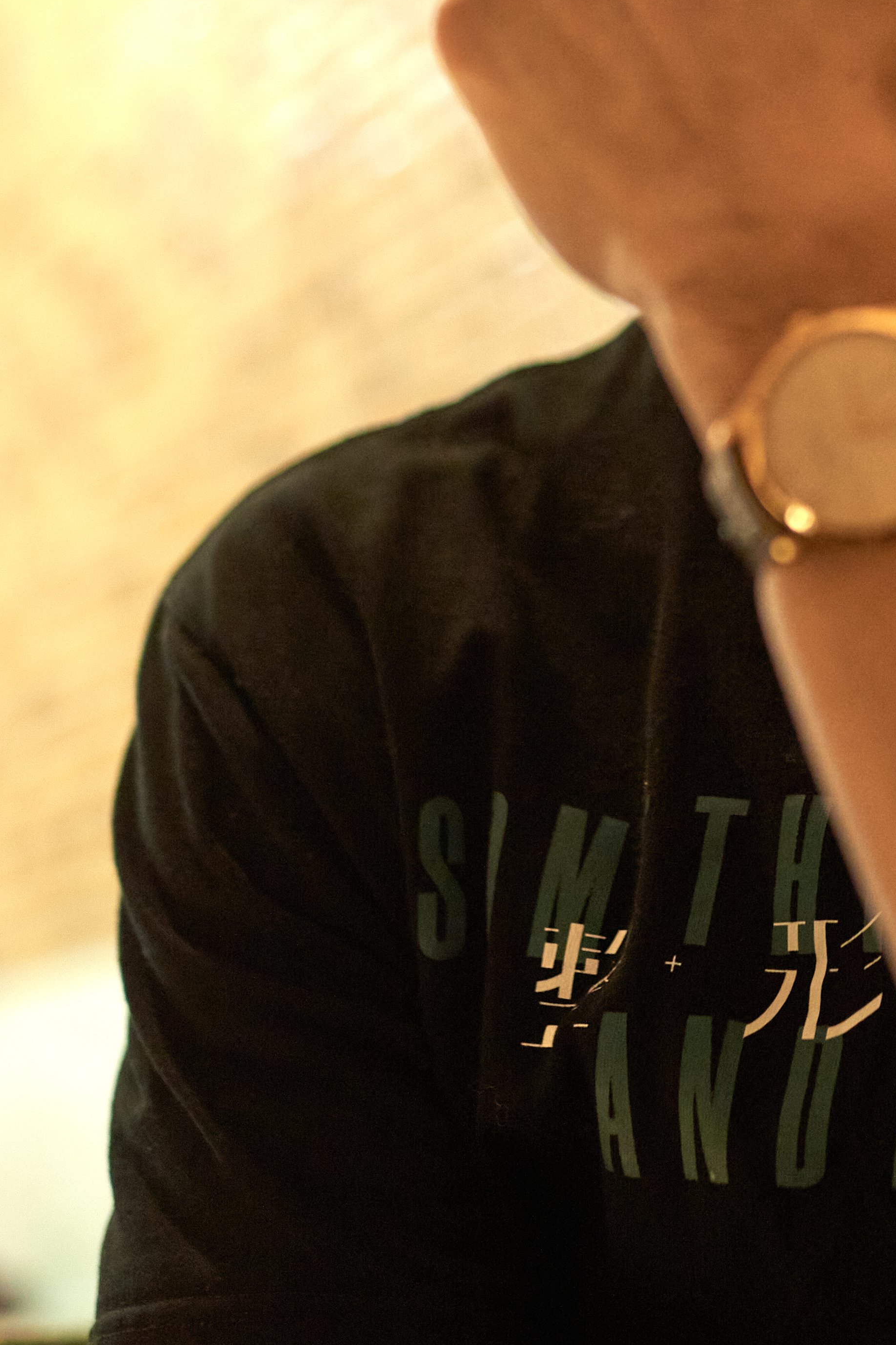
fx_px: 5003
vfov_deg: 15.2
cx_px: 1178
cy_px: 189
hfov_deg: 10.0
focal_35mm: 134
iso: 2000
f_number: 2.2
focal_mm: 50
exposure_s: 1/60
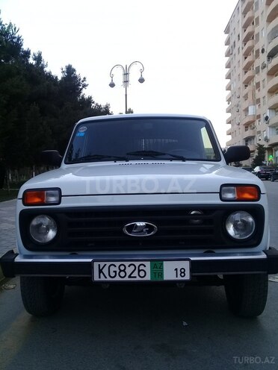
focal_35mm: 31
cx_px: 139
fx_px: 332
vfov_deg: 58.4
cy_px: 185
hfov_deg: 45.4
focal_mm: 3.3
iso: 50
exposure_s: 1/114
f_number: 2.2
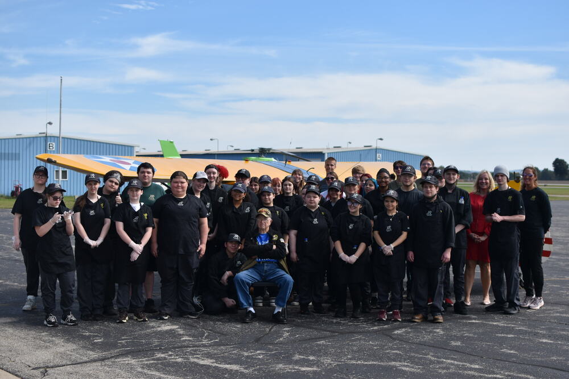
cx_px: 284
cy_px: 190
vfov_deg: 25.8
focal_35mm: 52
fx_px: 830
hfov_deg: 37.8
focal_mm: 35
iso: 200
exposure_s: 1/4000
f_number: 2.8
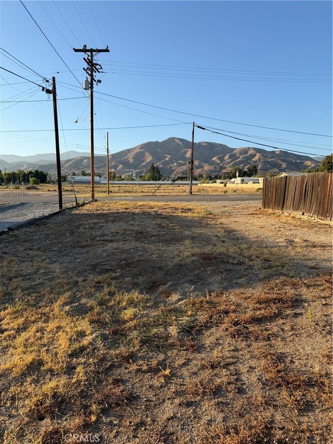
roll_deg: -1.1
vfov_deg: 71.6
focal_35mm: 24
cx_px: 166
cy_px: 222
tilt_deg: -2.9
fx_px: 308
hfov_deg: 56.8
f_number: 1.78
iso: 80
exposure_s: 1/1727
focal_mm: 6.76
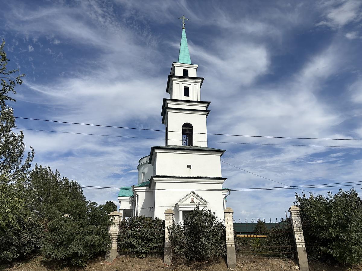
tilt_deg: +21.7
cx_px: 181
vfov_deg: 53.1
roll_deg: -0.6
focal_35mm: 26
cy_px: 136
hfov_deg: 67.3
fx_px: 272
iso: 50
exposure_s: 1/5952
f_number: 1.6
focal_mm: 5.96
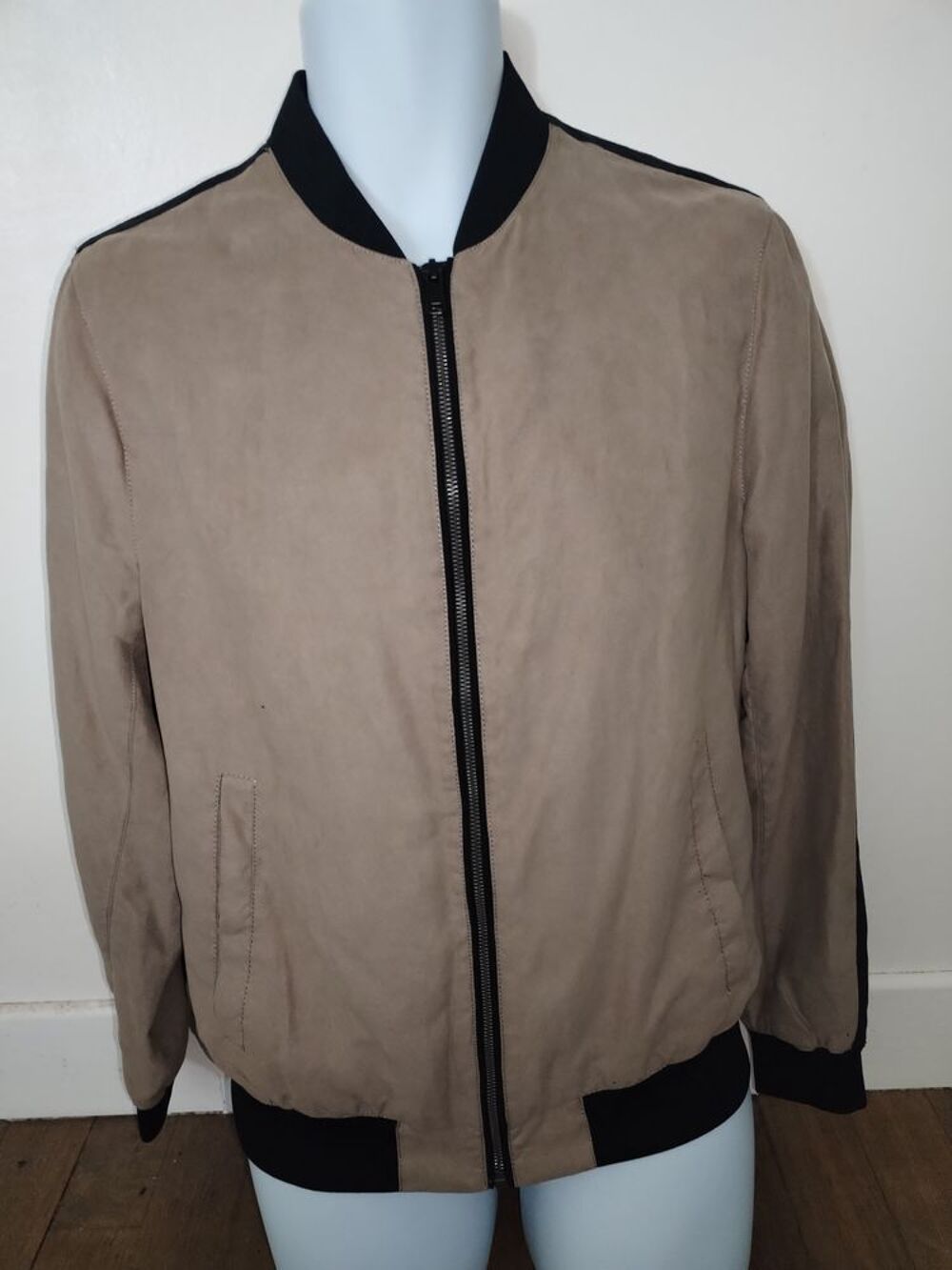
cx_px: 476
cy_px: 635
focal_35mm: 26
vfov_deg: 67.3
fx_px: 953
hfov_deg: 53.1
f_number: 1.8
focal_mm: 4.75
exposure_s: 1/20
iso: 1622
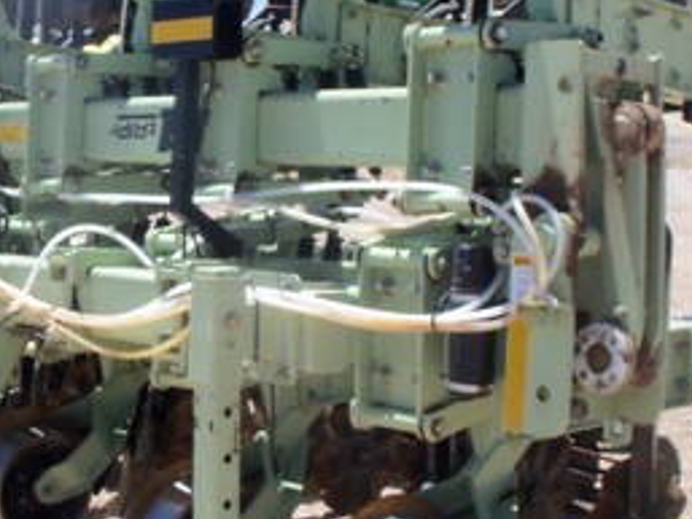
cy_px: 266
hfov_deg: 26.1
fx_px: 1480
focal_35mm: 74
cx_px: 213
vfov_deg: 19.9
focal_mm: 6.3
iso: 80
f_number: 5.5
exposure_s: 1/320
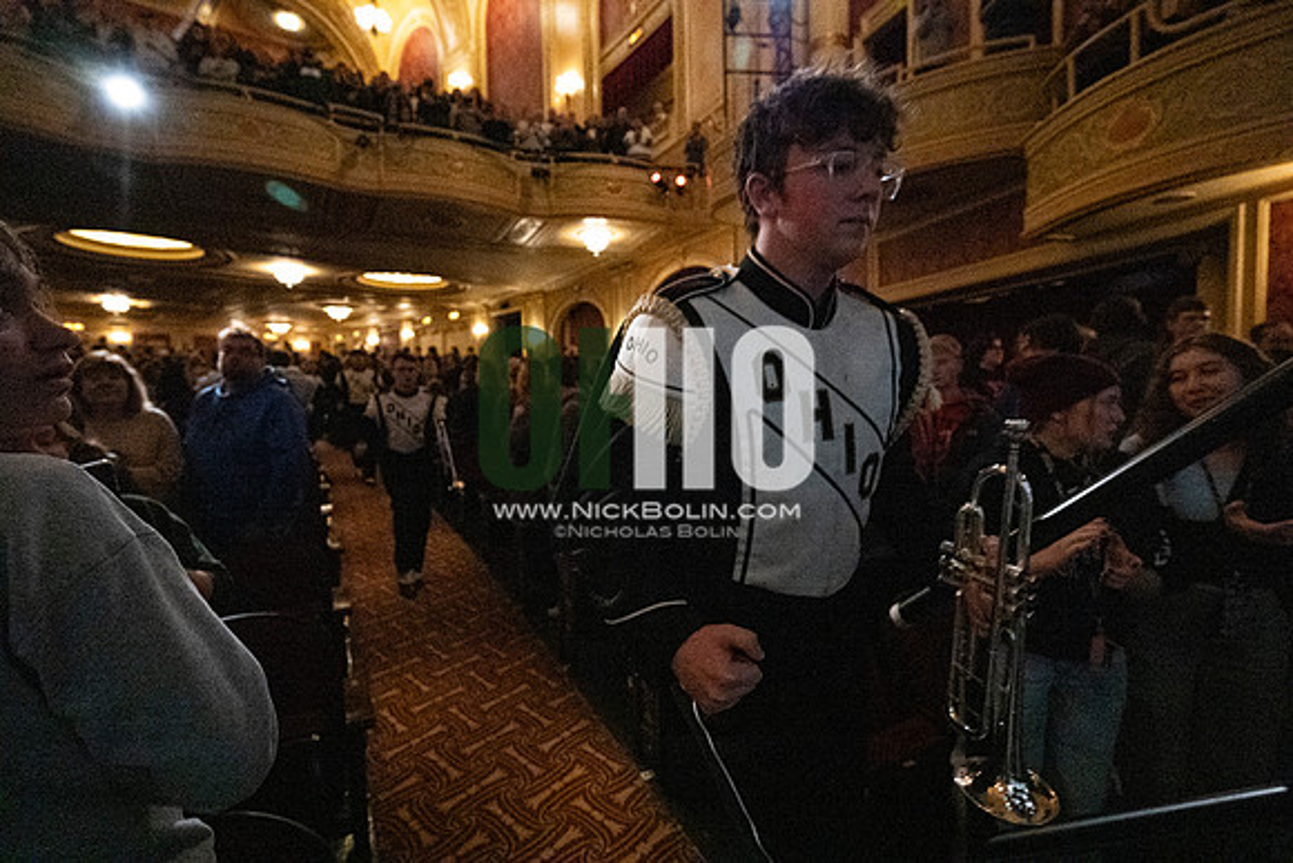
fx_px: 593
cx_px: 646
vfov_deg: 72.1
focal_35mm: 16
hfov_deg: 95.0
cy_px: 432
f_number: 4
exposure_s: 1/400
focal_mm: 16.5
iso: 40637
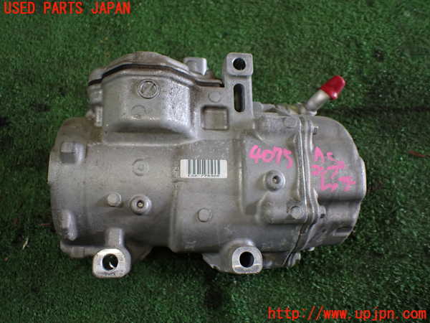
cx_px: 215
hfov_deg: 60.0
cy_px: 162
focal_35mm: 30
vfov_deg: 46.8
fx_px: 373
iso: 320
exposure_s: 1/125
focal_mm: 5.4
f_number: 2.3
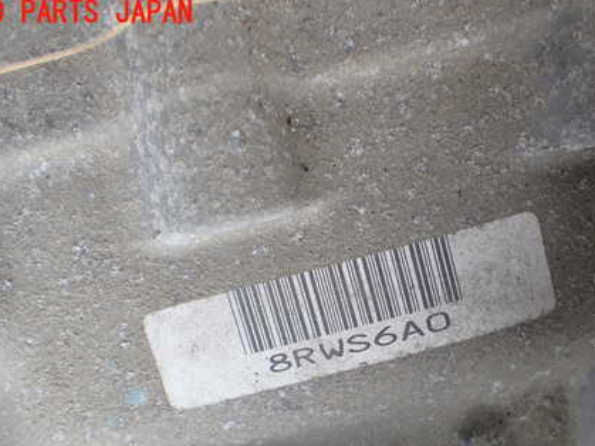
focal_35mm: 43
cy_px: 315
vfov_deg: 33.1
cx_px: 361
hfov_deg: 43.6
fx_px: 739
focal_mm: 5.4
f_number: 2.3
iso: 160
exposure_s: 1/125
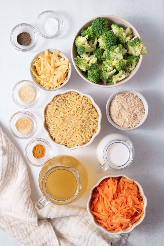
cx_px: 82
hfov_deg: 22.6
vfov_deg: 33.4
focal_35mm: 60
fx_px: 410
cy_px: 123
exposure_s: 1/10
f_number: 8
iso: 100
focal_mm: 60
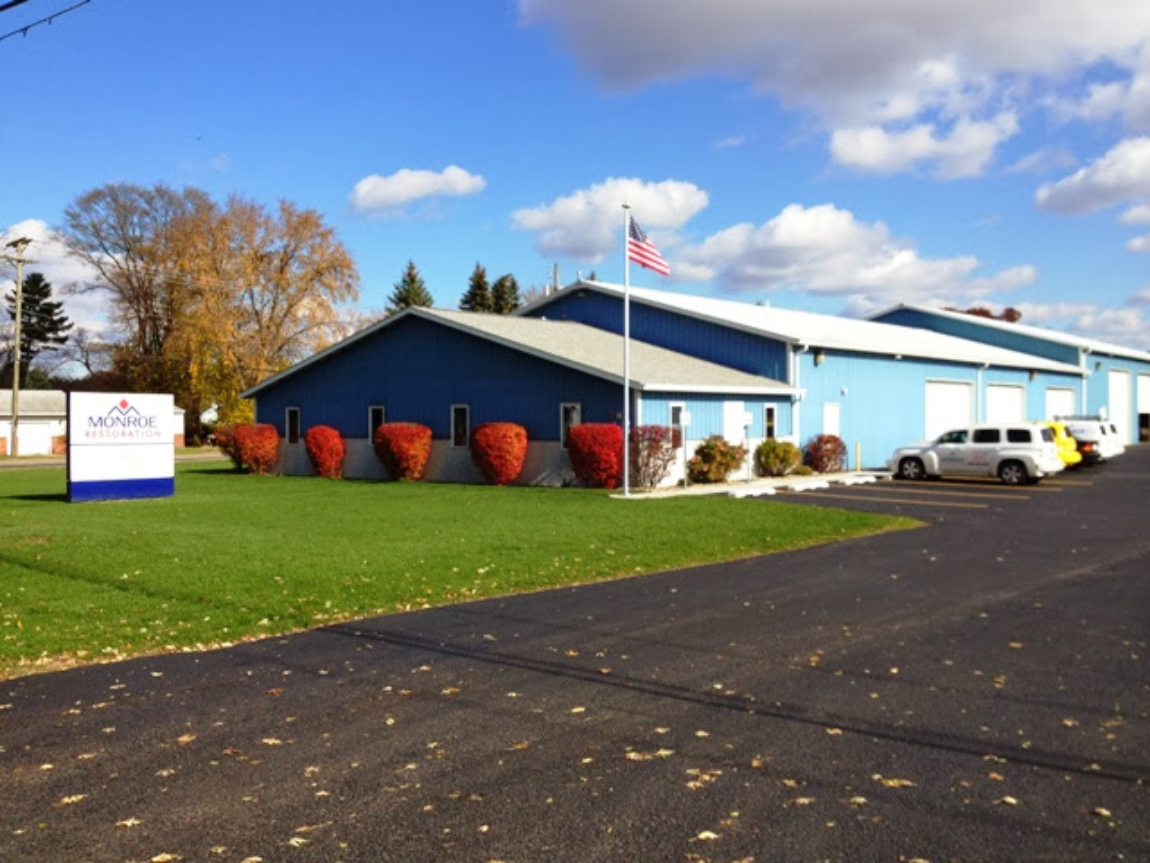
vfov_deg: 40.7
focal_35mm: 35
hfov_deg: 52.6
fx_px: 1163
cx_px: 575
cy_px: 432
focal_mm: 4.28
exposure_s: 1/1577
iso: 50
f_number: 2.4
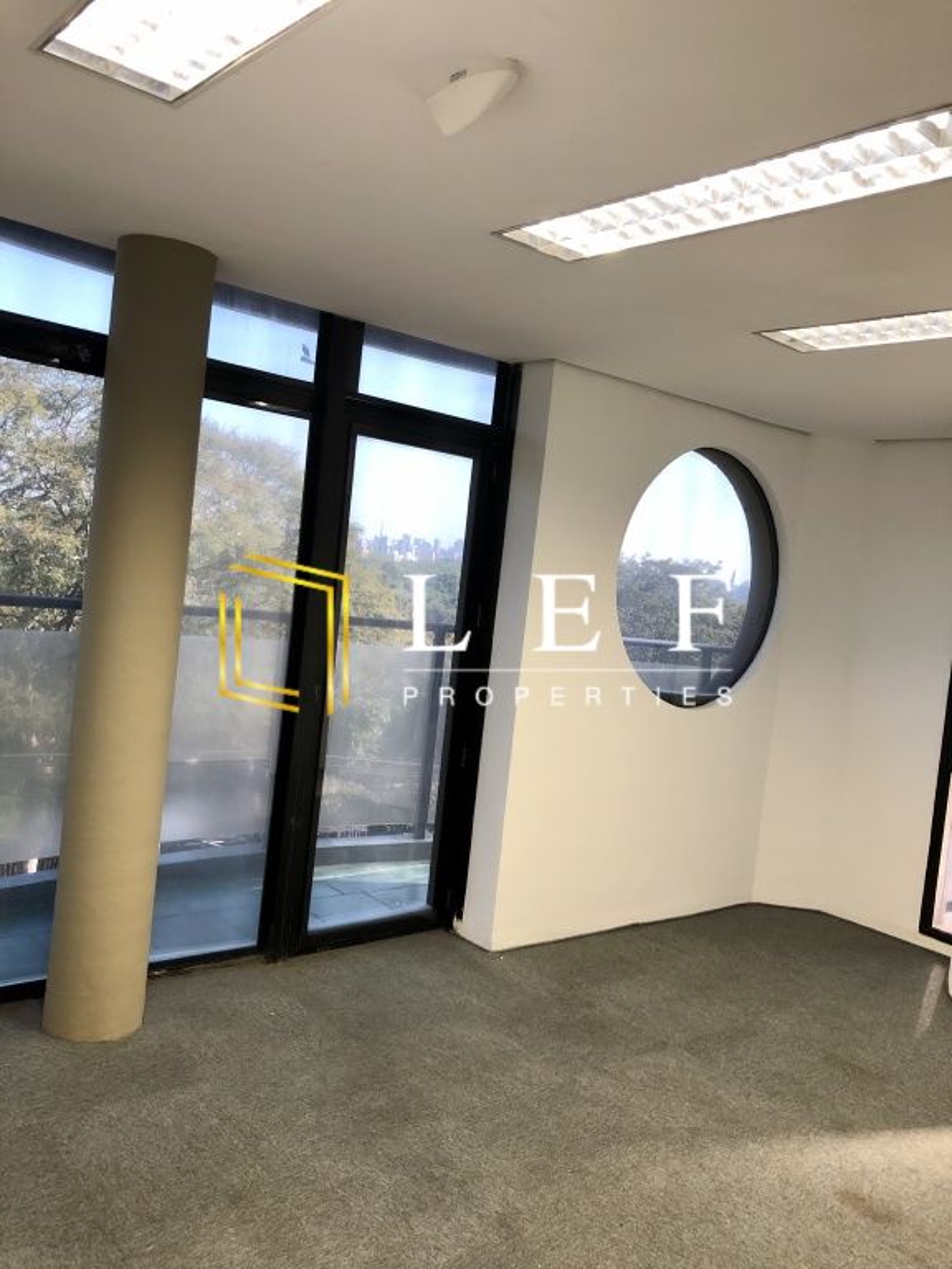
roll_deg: -6.2
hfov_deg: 49.7
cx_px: 476
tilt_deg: -1.8
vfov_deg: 63.4
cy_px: 634
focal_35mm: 28
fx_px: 1027
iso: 32
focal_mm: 4
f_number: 1.8
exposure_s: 1/20
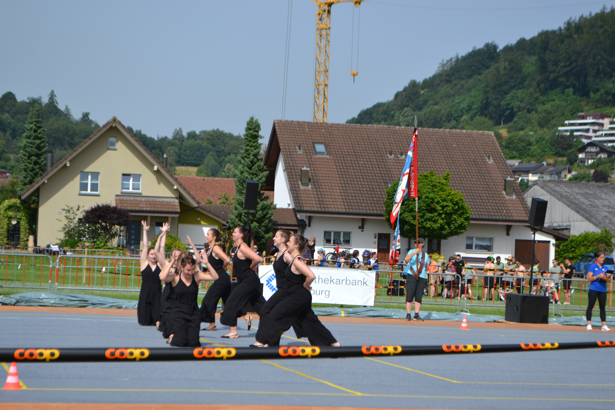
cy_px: 205
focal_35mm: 82
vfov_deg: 16.6
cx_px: 308
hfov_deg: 24.6
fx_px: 1409
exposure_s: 1/1600
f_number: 6.3
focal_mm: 55
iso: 400
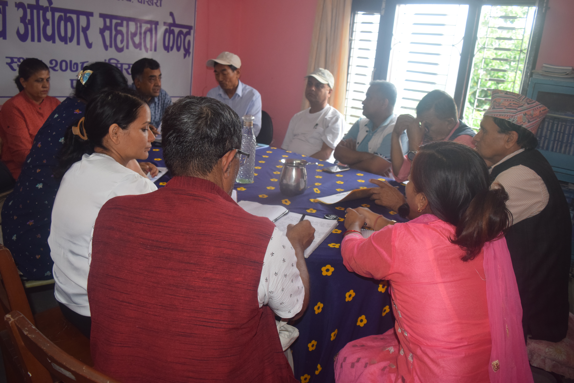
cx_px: 287
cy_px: 192
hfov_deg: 67.4
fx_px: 430
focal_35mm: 27
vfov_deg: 47.9
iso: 800
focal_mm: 18
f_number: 4.5
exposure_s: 1/80
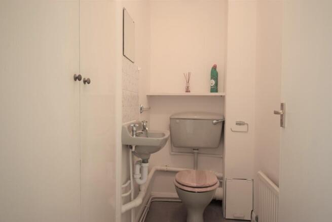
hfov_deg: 70.4
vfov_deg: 50.4
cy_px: 111
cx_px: 166
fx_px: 235
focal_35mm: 26
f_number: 5.3
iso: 400
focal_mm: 17
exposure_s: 1/60
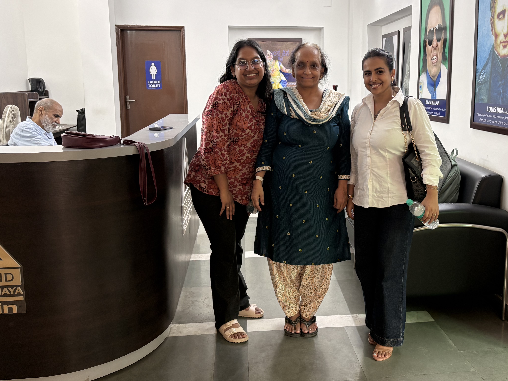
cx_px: 322
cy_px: 165
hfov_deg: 50.8
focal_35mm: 36
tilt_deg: -8.8
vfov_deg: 39.6
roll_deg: +0.3
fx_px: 528
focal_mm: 5.96
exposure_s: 1/50
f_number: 1.6
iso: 100
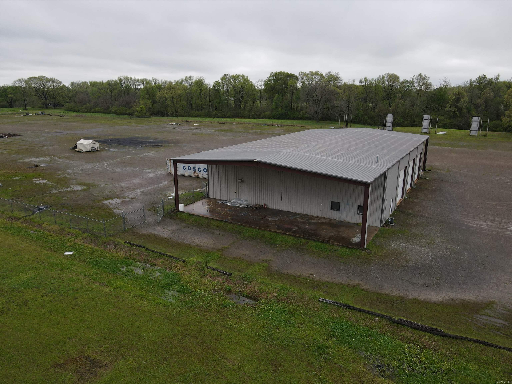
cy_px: 192
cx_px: 256
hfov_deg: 71.6
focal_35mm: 24
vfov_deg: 56.8
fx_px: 355
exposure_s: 1/350
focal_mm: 4.5
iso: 100
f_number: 2.8
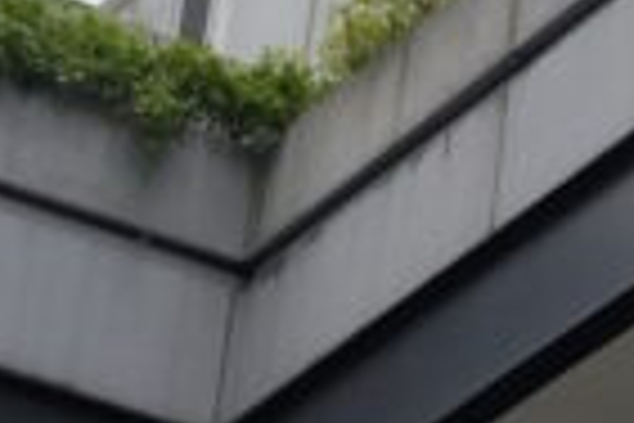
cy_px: 214
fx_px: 4860
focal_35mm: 276
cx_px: 1574
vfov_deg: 5.0
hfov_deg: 7.0
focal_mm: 25.4
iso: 800
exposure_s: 1/250
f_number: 4.5
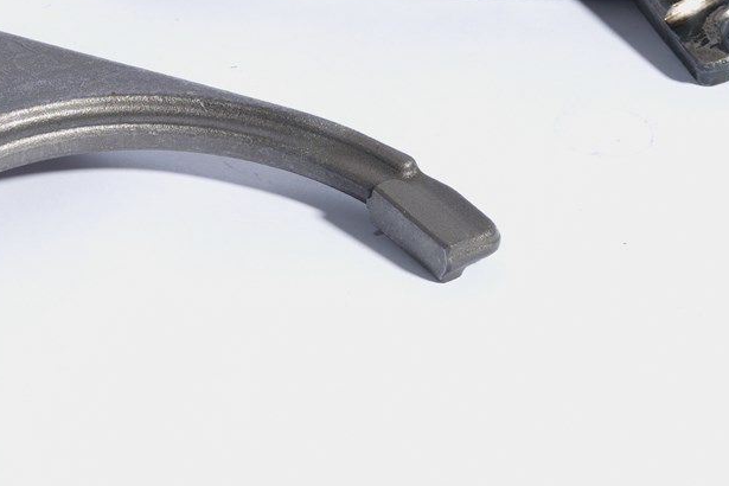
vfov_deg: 5.9
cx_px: 288
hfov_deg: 8.8
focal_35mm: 234
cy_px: -34
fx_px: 4738
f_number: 8
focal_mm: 50
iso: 160
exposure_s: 1/125
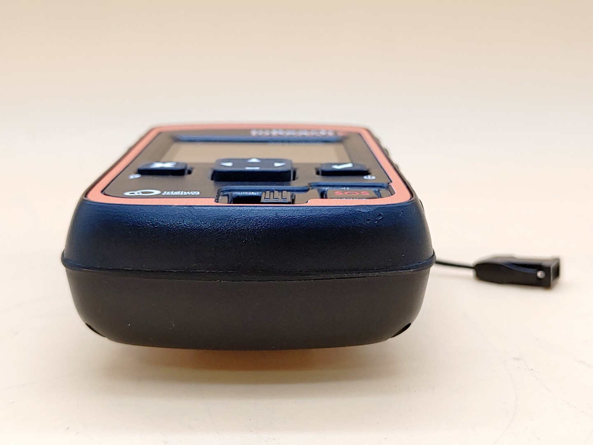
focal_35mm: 52
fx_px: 891
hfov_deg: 36.8
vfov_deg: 28.0
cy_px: 222
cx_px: 296
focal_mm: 4.36
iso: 50
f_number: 1.8
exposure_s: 1/61
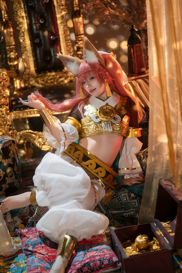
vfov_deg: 23.9
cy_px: 136
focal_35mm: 85
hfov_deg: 16.1
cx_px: 91
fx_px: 645
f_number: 1.4
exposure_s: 1/125
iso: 200
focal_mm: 85
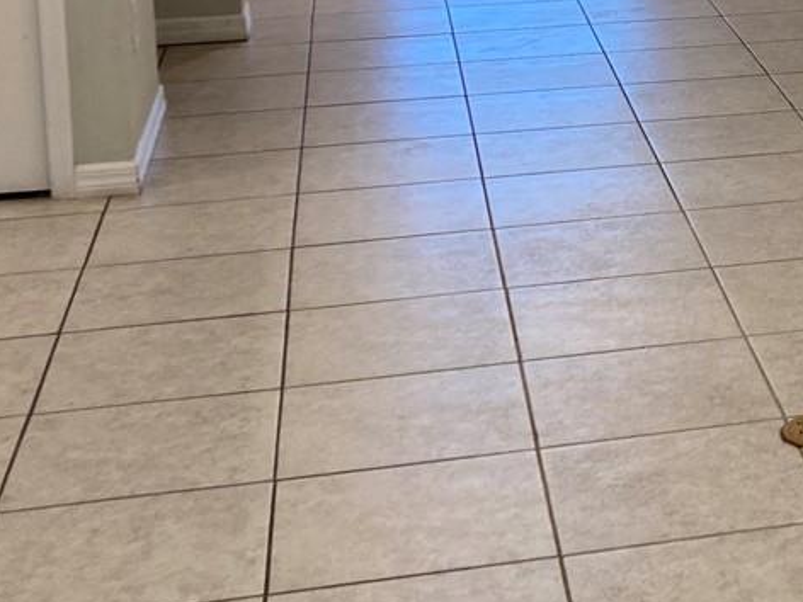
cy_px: -83
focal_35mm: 95
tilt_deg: -7.8
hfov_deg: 19.3
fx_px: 2204
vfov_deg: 15.1
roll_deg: +0.7
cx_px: 999
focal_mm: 3.99
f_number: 1.8
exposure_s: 1/60
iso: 50
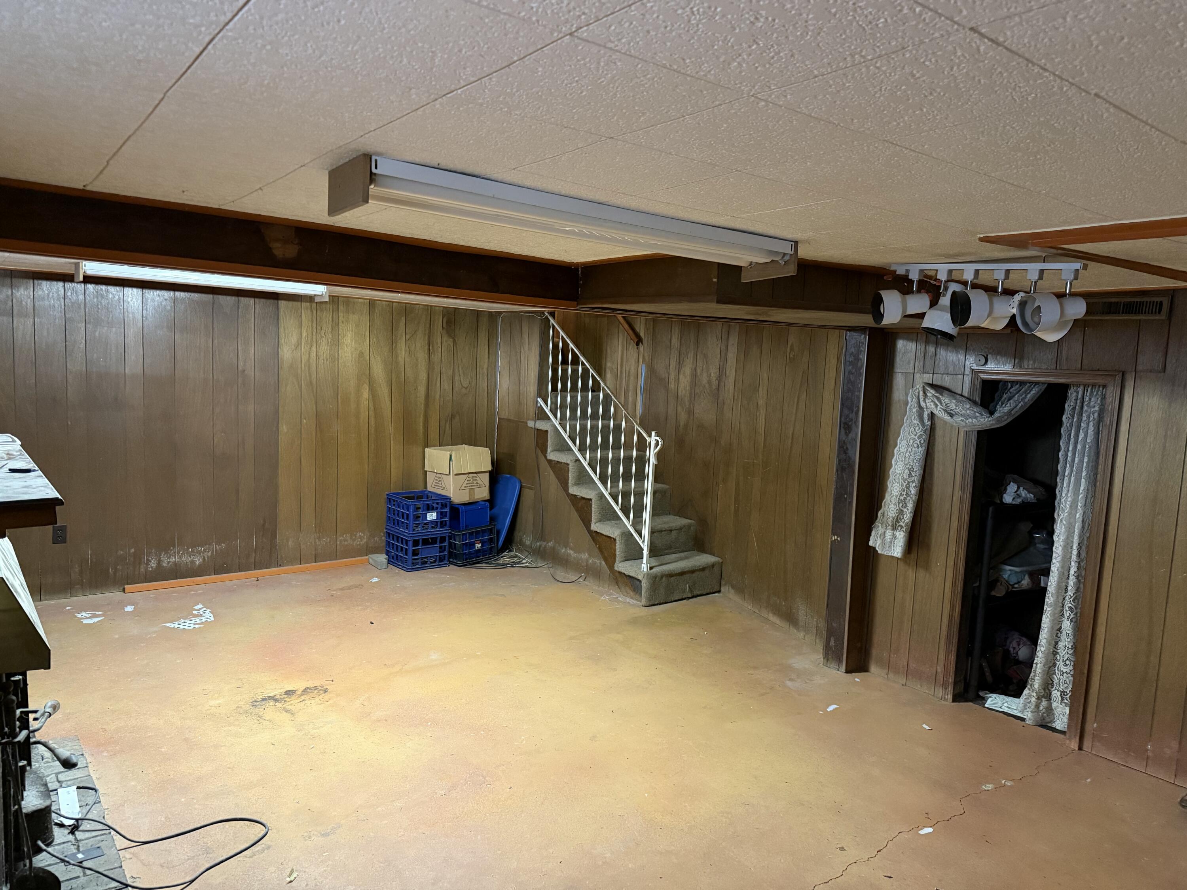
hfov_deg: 71.6
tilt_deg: -4.9
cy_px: 445
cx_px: 594
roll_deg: -2.8
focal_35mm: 24
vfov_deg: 56.8
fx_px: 823
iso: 800
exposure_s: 1/40
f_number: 1.78
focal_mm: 6.76
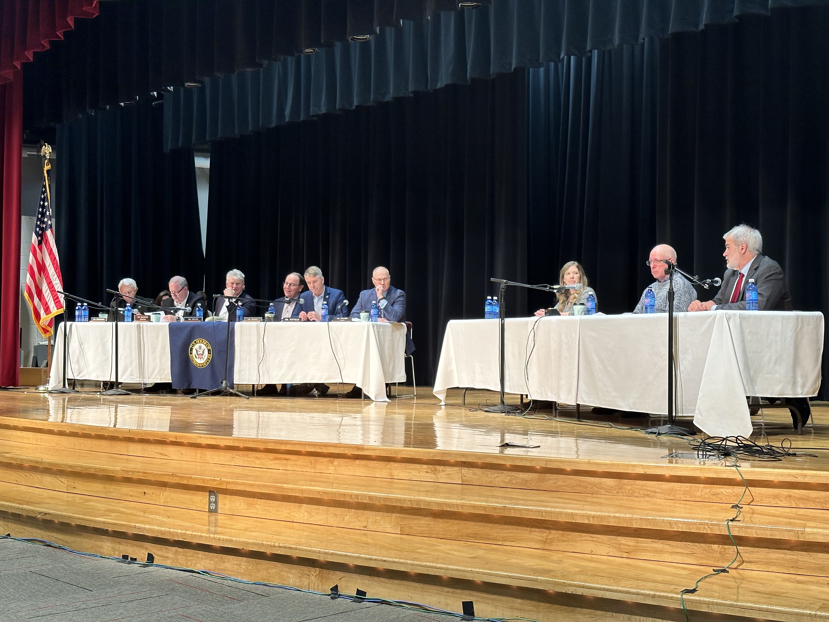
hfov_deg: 39.7
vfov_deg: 30.3
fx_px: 1150
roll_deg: -0.4
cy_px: 311
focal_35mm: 48
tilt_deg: +0.6
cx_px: 414
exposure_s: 1/60
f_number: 1.78
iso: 100
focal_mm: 6.86
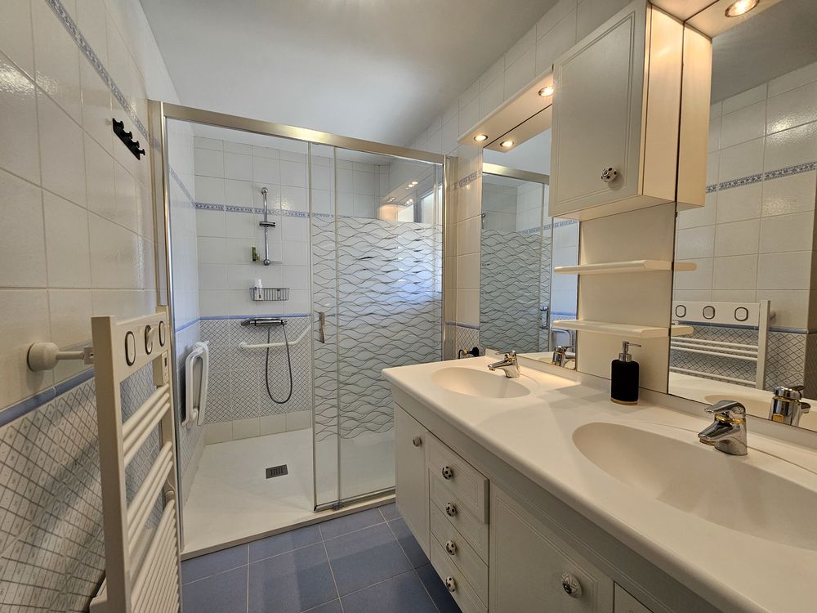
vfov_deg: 89.9
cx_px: 408
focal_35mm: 13
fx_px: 307
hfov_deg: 106.2
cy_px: 306
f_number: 2.2
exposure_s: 1/50
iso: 80
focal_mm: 2.2
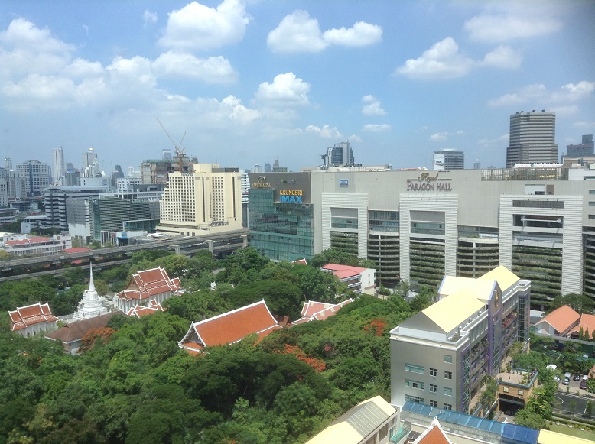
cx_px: 298
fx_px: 566
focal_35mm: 33
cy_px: 222
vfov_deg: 42.8
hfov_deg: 55.4
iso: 25
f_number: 2.4
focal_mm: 3.3
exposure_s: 1/644
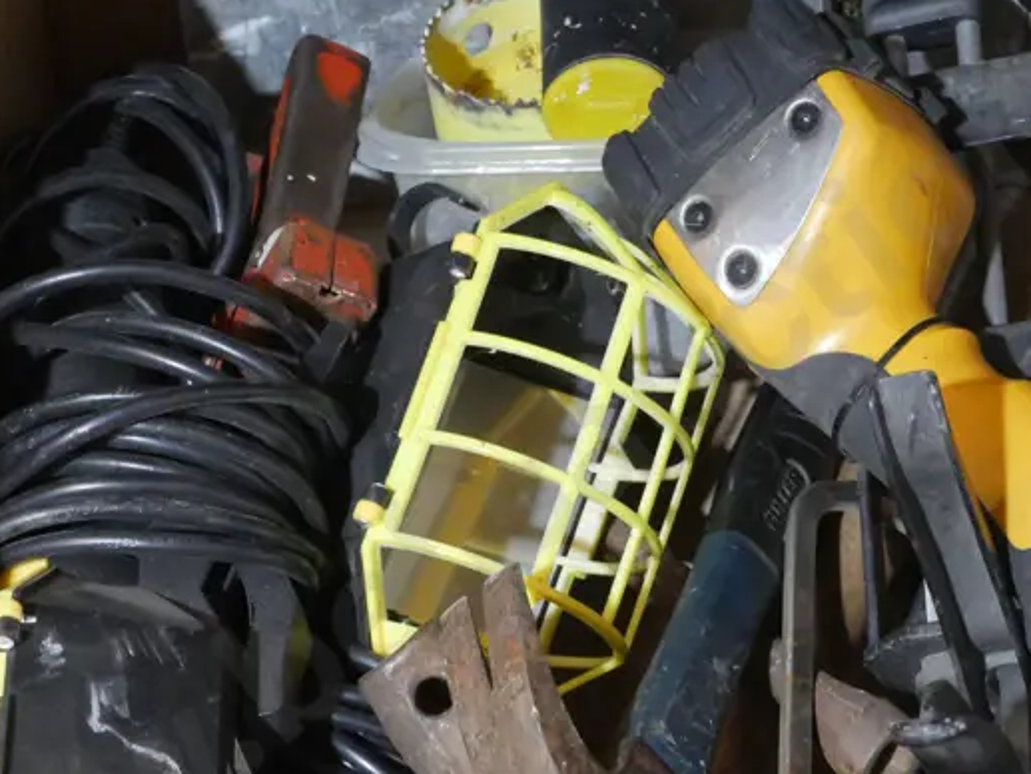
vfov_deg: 14.9
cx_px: 696
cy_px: 378
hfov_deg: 19.8
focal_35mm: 99
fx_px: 2949
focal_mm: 25
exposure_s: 1/30
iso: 3200
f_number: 5.3
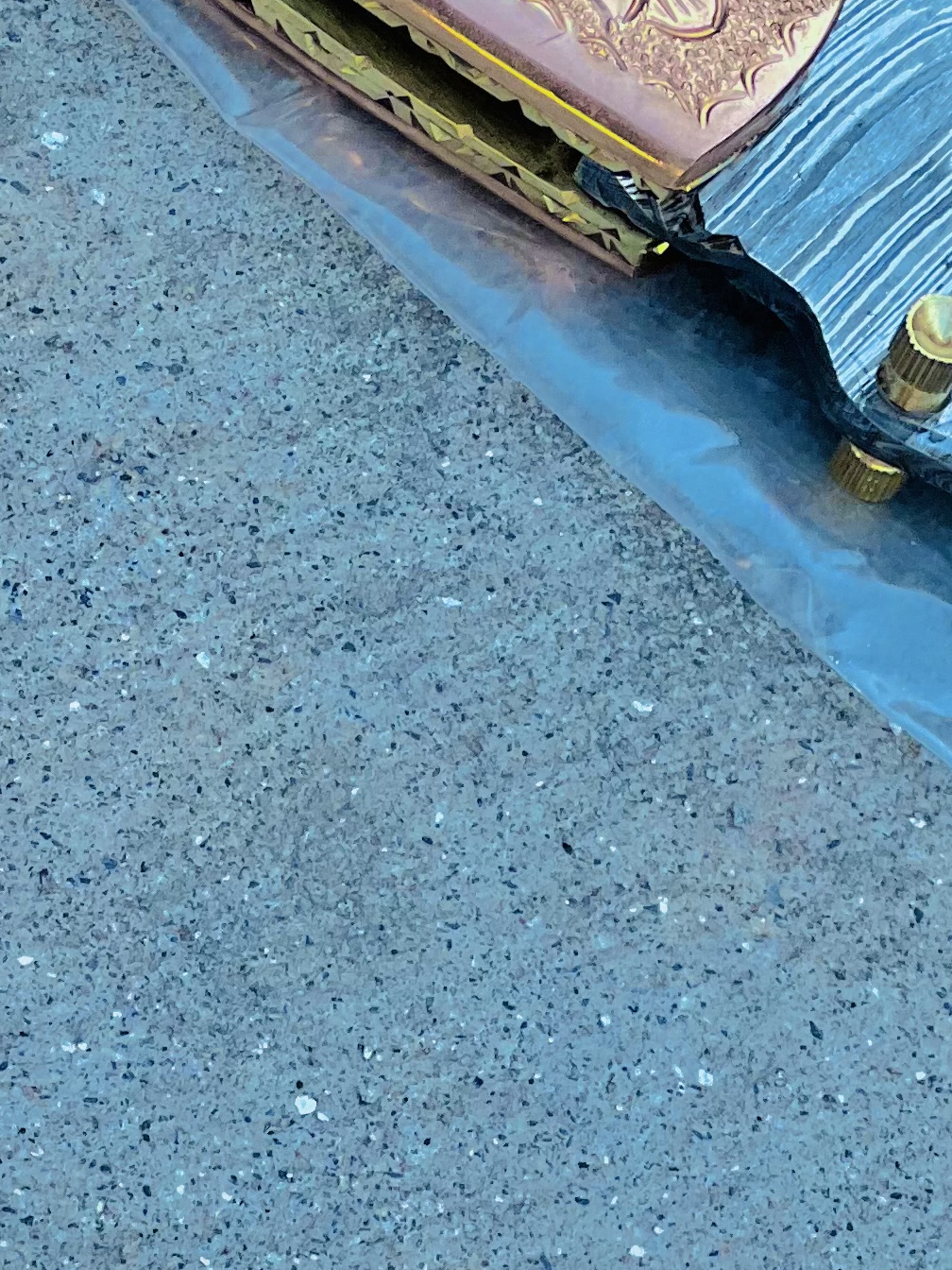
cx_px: 644
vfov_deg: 8.5
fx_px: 8471
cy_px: -10
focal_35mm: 231
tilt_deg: -48.8
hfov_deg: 6.4
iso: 50
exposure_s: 1/121
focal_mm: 9
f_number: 2.8
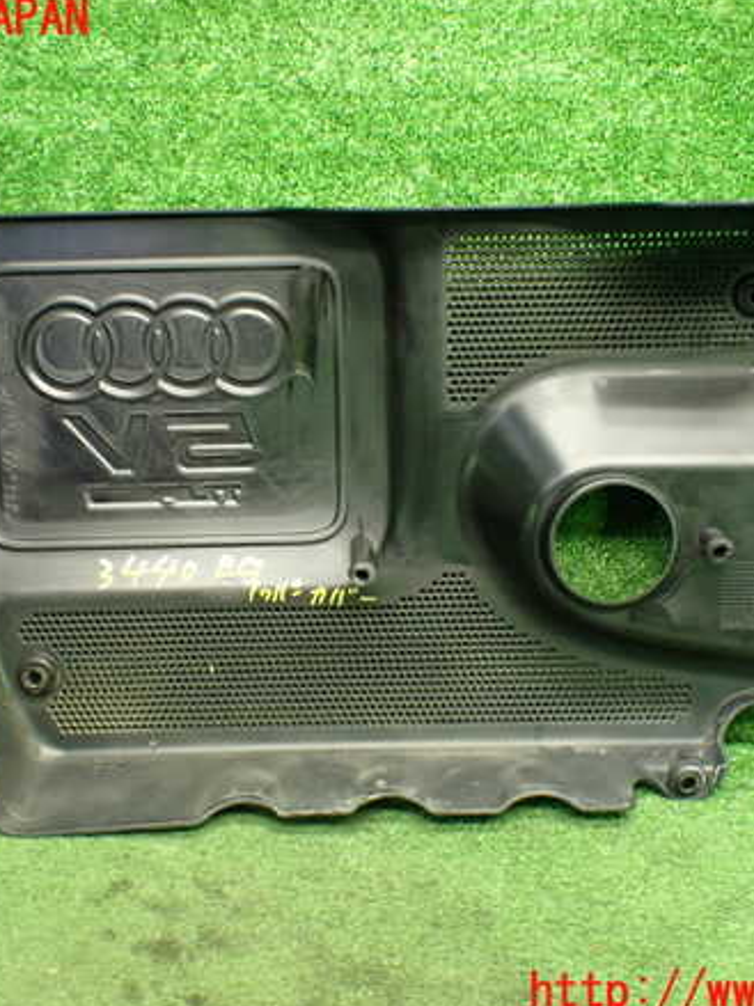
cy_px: 506
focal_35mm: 41
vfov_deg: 45.8
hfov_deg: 35.1
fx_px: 1191
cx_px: 360
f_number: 2.3
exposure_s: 1/60
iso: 800
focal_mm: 5.4
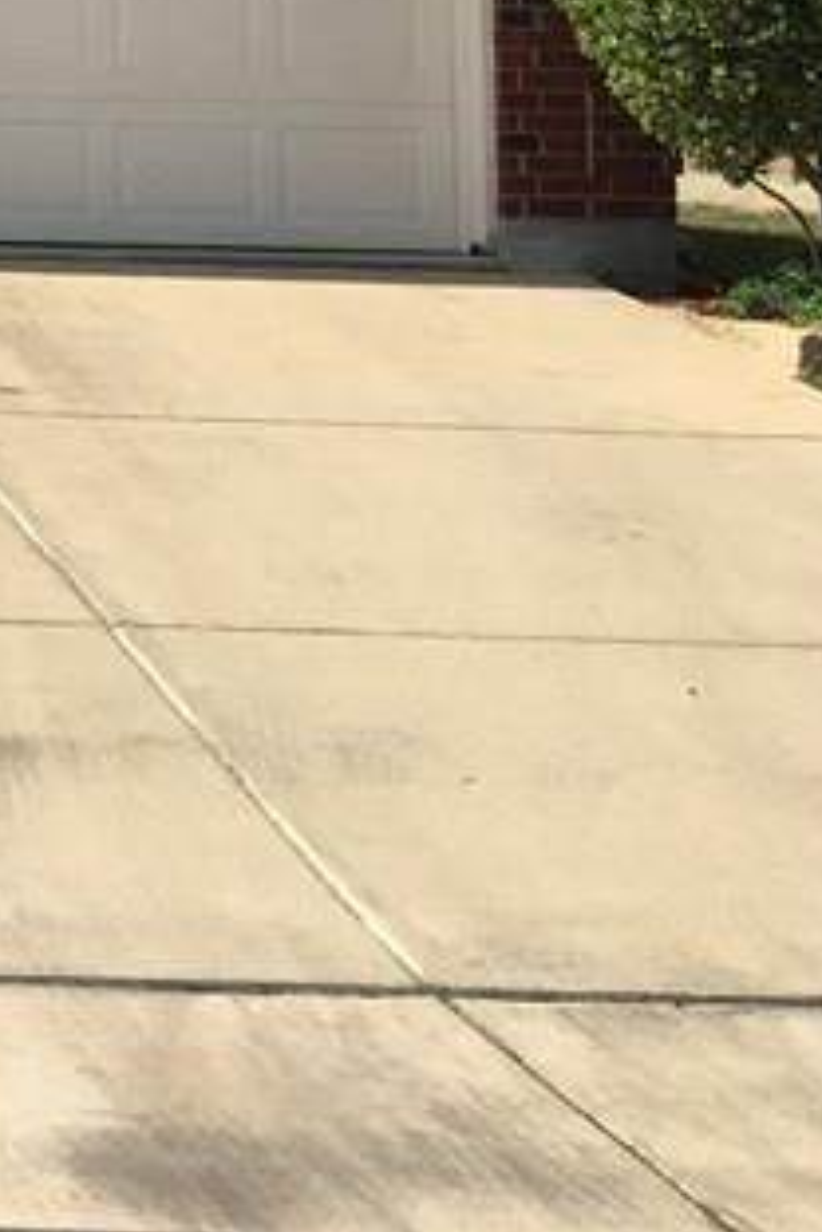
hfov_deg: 11.7
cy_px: -217
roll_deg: -1.8
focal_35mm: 99
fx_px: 3390
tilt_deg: +5.7
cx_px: -1031
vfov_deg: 19.5
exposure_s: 1/1425
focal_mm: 4.15
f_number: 2.2
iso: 25
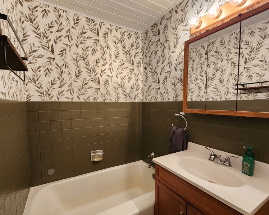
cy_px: 112
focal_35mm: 15
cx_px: 119
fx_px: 119
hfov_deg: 96.4
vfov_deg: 84.0
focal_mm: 2.2
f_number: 2.2
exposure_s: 1/40
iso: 320
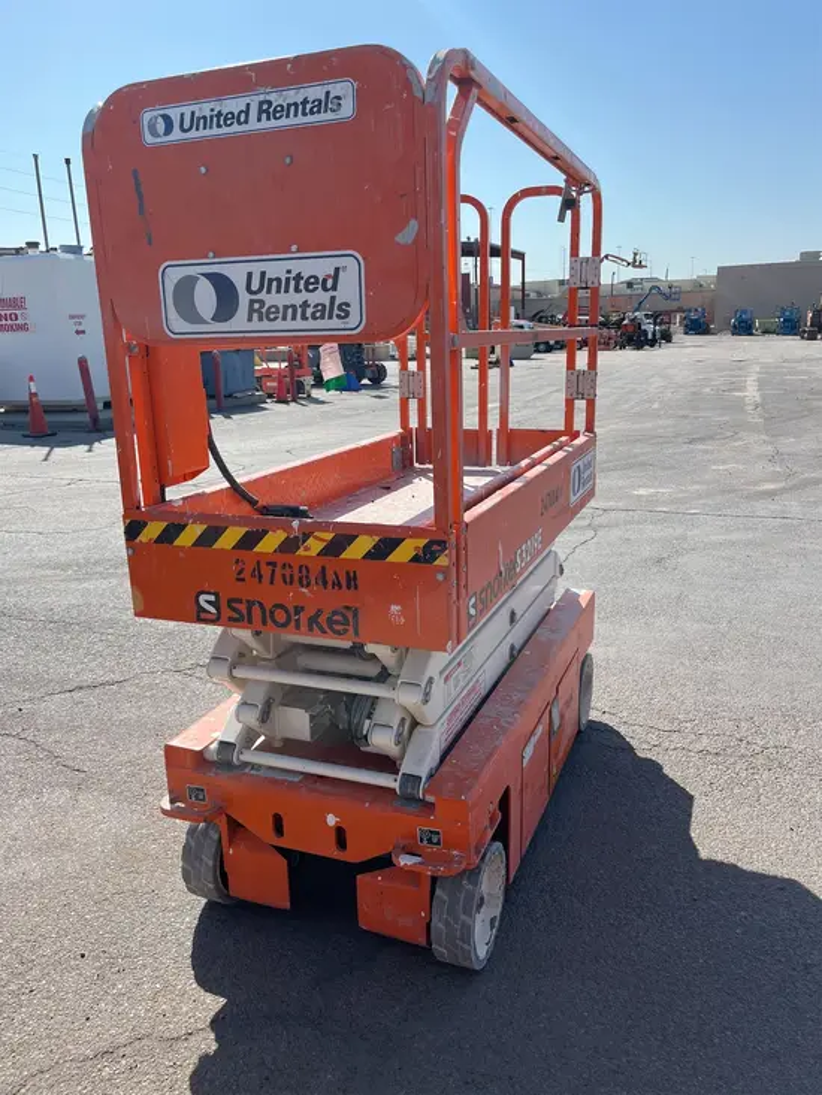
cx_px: 411
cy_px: 548
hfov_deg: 53.1
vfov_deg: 67.3
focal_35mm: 26
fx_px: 823
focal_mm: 5.1
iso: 50
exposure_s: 1/3135
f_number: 1.6
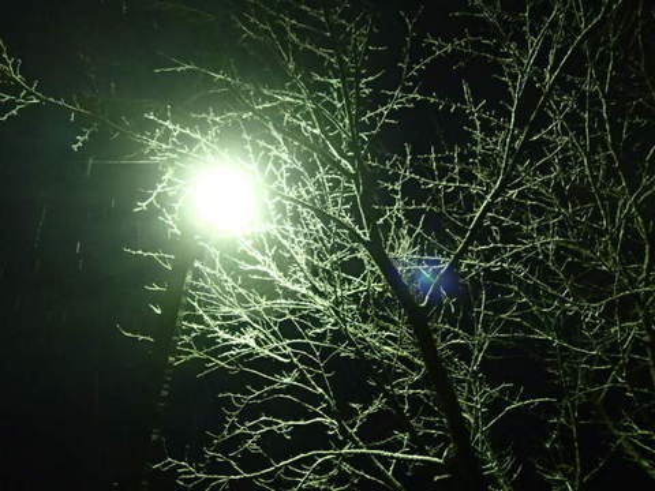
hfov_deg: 69.4
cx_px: 328
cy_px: 246
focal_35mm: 25
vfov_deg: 54.9
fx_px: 473
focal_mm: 4.5
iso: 800
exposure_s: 1/15
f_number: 2
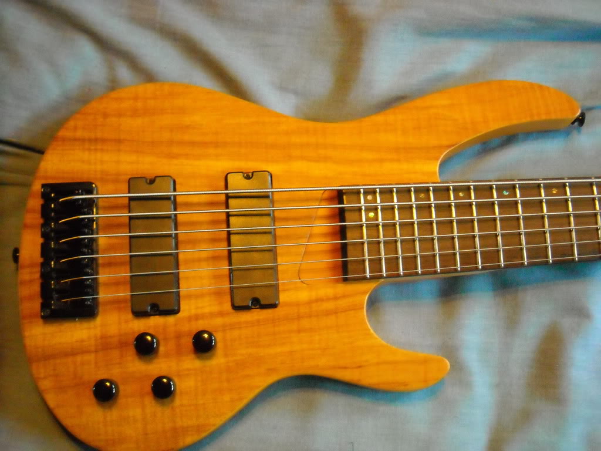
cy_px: 226
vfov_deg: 29.7
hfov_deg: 38.9
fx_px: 851
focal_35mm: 49
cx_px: 300
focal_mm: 7.92
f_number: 3.2
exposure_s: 1/30
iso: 800
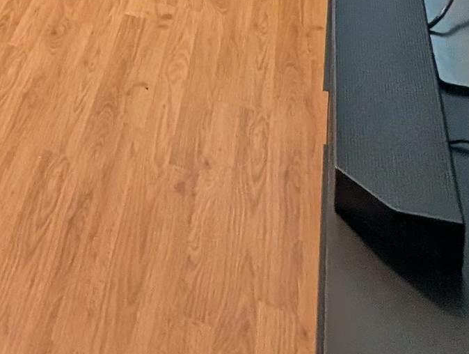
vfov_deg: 18.0
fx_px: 801
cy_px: -332
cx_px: -227
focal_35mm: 59
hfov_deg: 25.2
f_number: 2.2
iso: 412
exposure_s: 1/25.6
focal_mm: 1.95
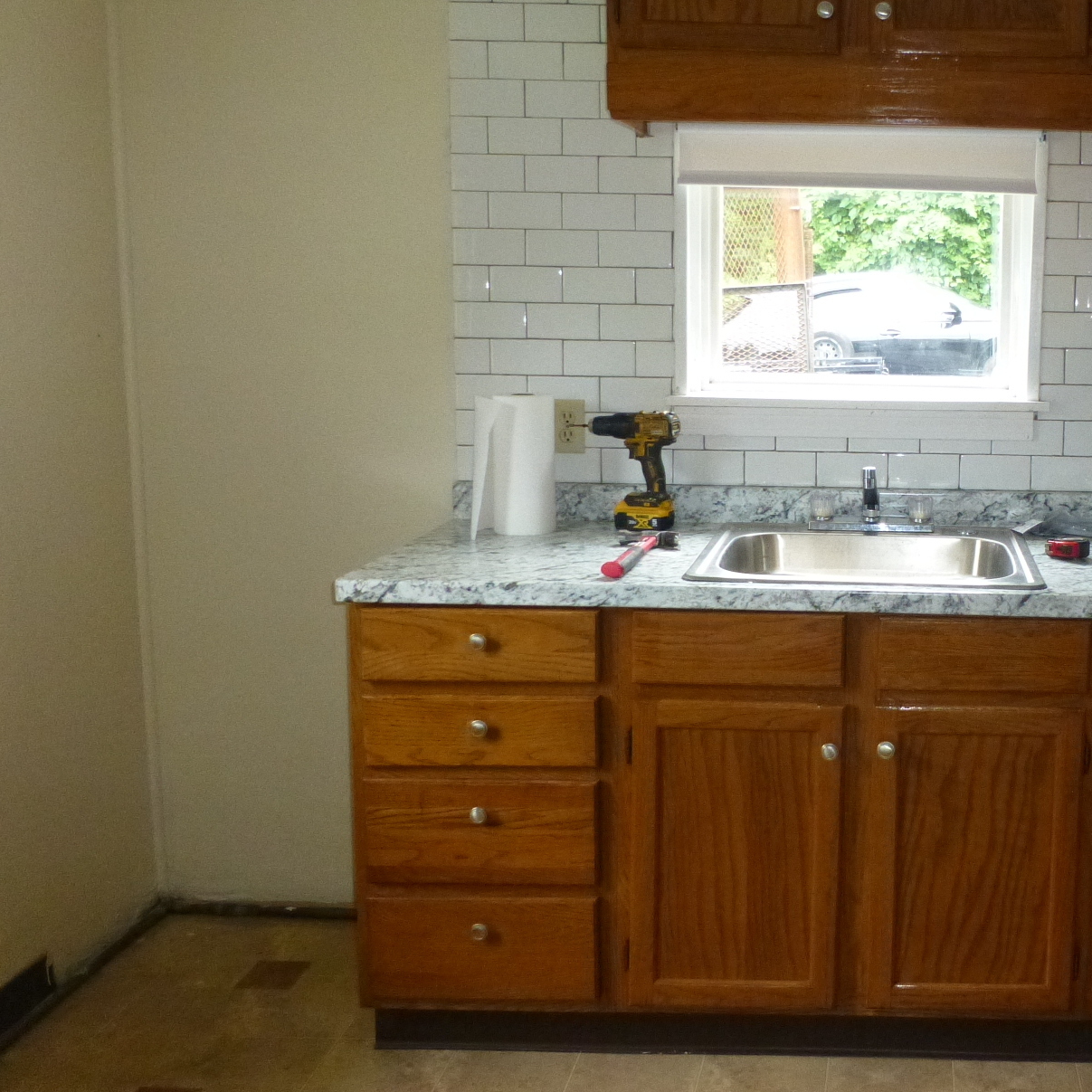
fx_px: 1285
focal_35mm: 36
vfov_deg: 45.8
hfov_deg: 43.2
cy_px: 449
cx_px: 920
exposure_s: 1/60
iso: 640
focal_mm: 4.3
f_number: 3.3
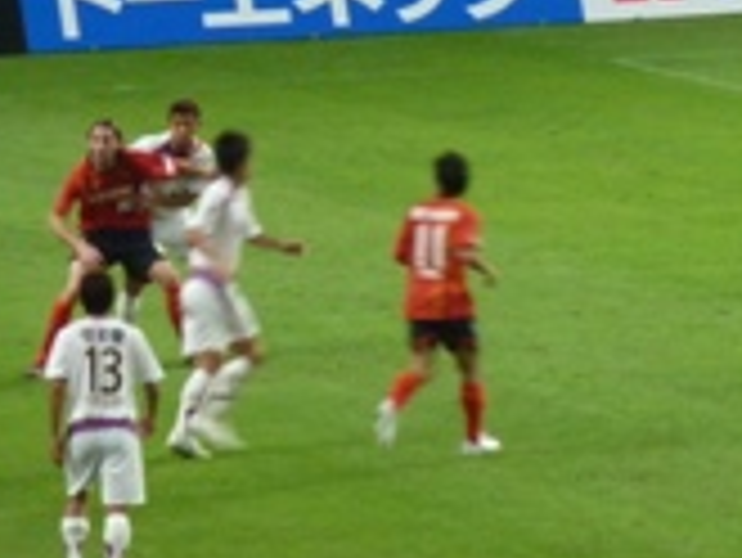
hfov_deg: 2.4
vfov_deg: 1.8
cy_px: 130
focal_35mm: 814
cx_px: 216
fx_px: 17461
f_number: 4.9
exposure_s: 1/30
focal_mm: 49.2
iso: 400
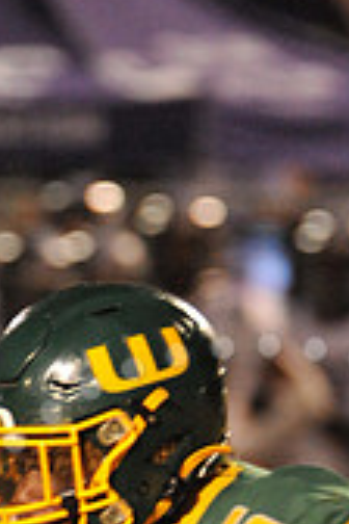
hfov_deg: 0.9
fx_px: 21098
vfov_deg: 1.4
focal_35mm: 1451
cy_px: 708
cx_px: 262
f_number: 6.3
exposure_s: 1/200
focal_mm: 420
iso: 6400
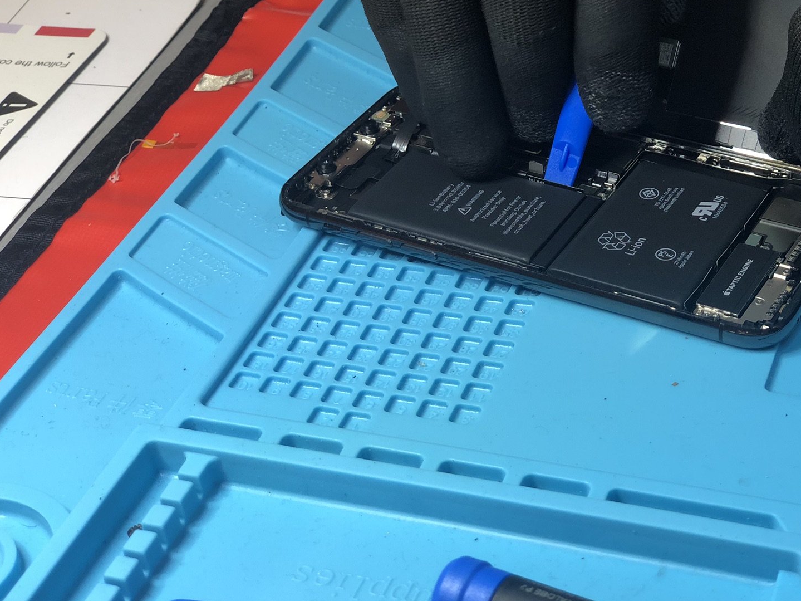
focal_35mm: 74
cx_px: 541
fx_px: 1712
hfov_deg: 26.2
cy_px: 227
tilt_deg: -34.3
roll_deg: +5.6
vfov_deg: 19.9
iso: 50
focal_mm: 6
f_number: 2.4
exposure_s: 1/50
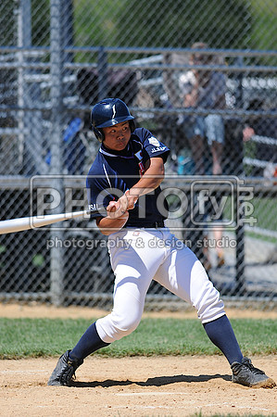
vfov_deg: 4.6
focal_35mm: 450
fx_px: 5205
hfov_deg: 3.0
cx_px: 138
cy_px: 208
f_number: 4
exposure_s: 1/1600
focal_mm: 300
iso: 200
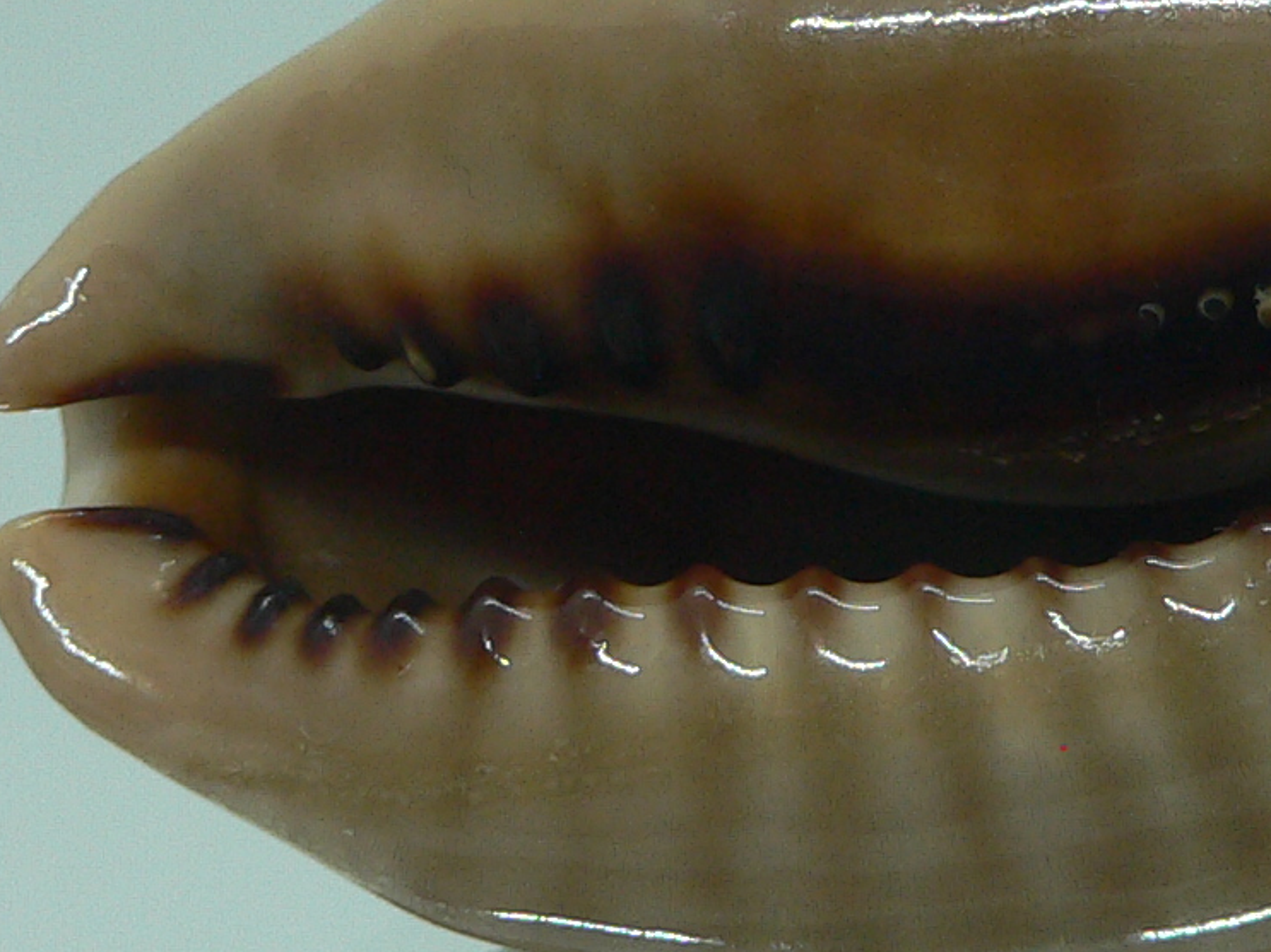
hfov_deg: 20.6
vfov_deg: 15.6
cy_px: 494
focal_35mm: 95
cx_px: 871
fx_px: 3488
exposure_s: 1/60
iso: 100
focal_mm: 4.6
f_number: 2.8
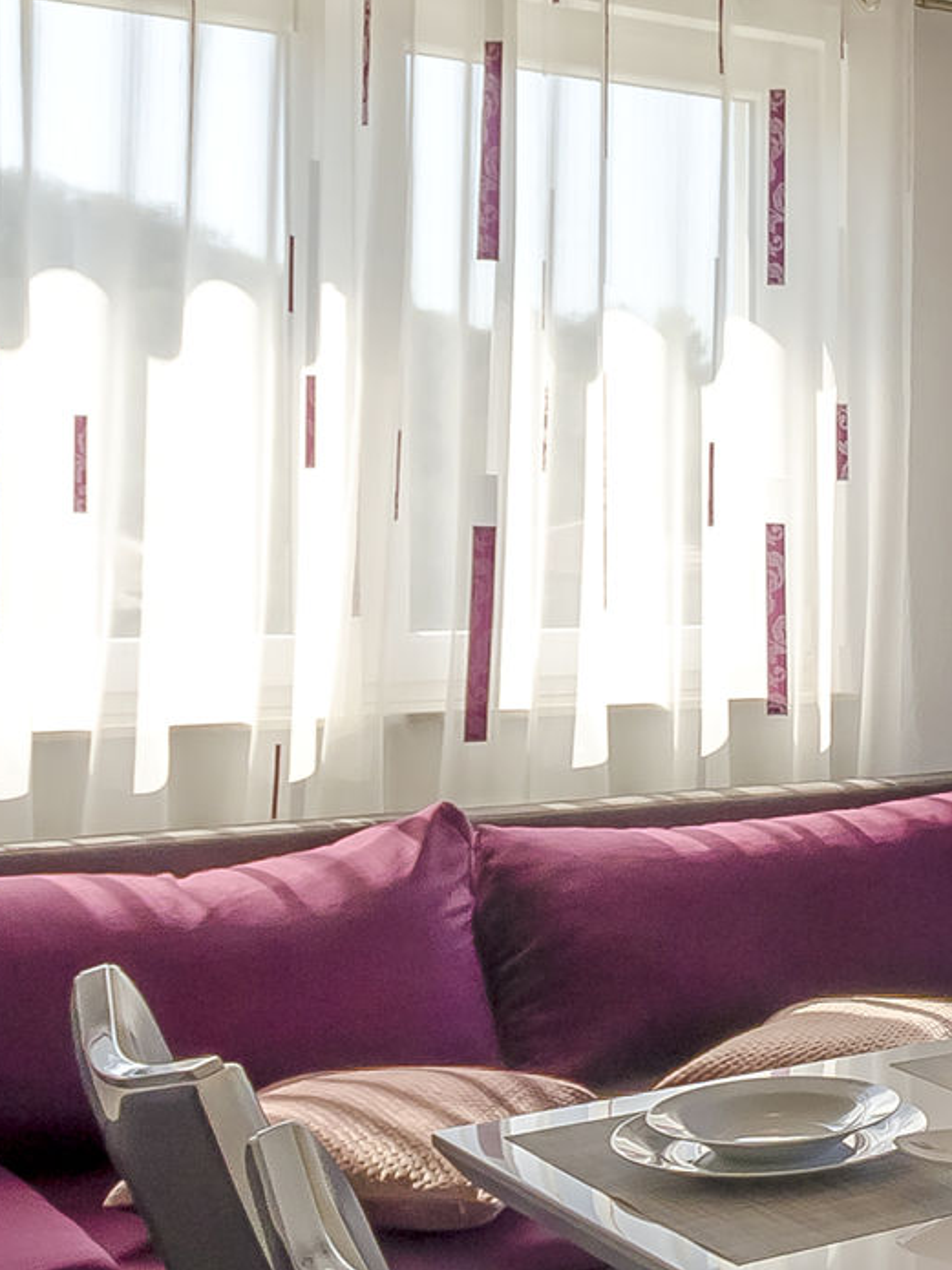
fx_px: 2127
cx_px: 1465
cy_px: 715
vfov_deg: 33.2
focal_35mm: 58
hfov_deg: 21.0
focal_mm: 10
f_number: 8
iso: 200
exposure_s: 1/250
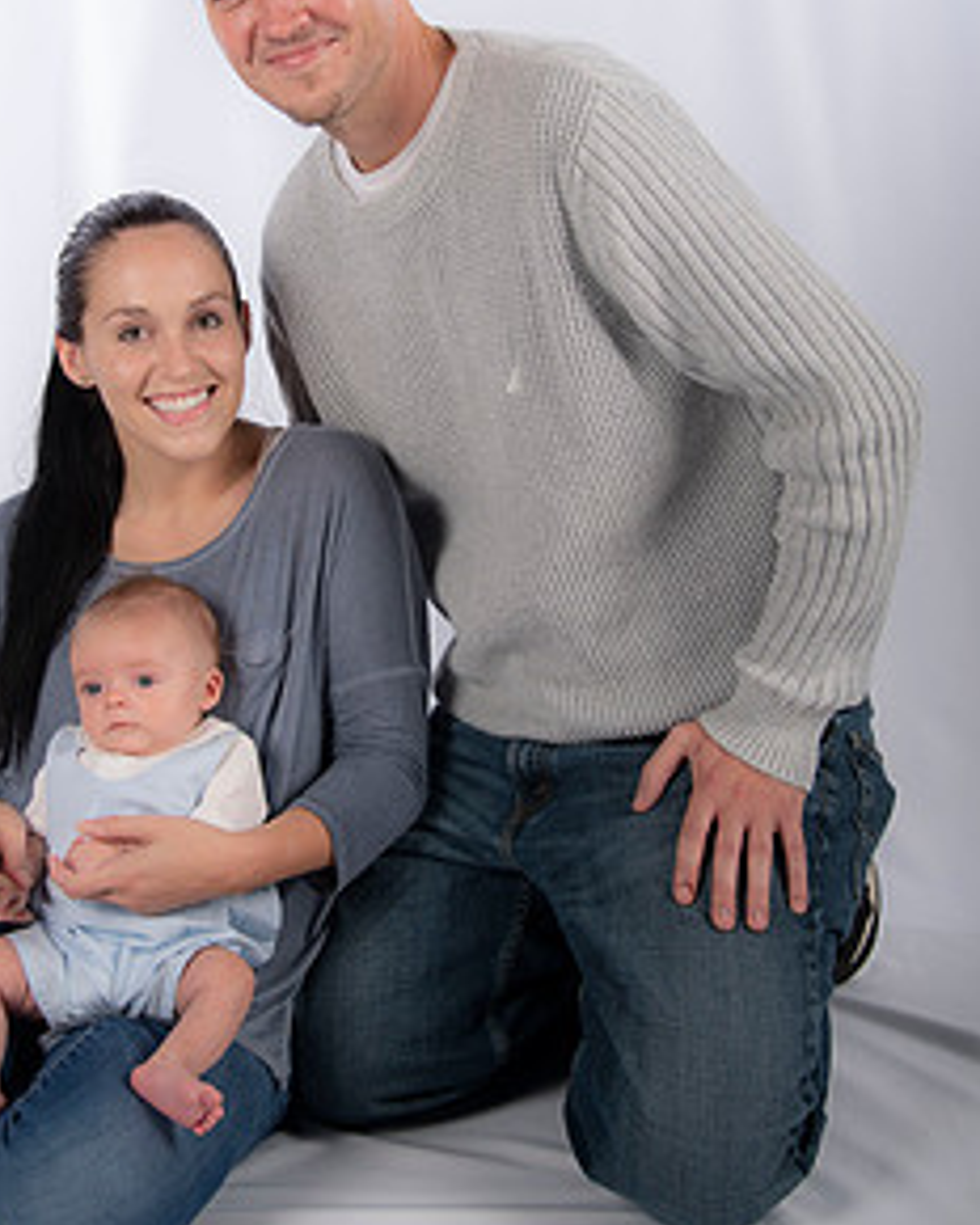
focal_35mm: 64
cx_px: 378
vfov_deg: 29.3
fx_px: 2320
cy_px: 397
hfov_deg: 23.8
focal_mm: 44
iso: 100
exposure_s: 1/200
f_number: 5.6
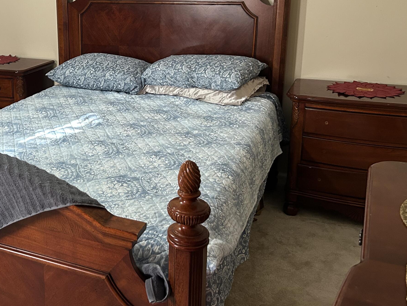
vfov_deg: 32.7
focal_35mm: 44
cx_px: 89
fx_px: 517
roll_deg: +1.1
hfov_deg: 41.3
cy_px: 107
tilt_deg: -13.5
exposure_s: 1/60
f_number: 1.5
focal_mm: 5.7
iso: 250
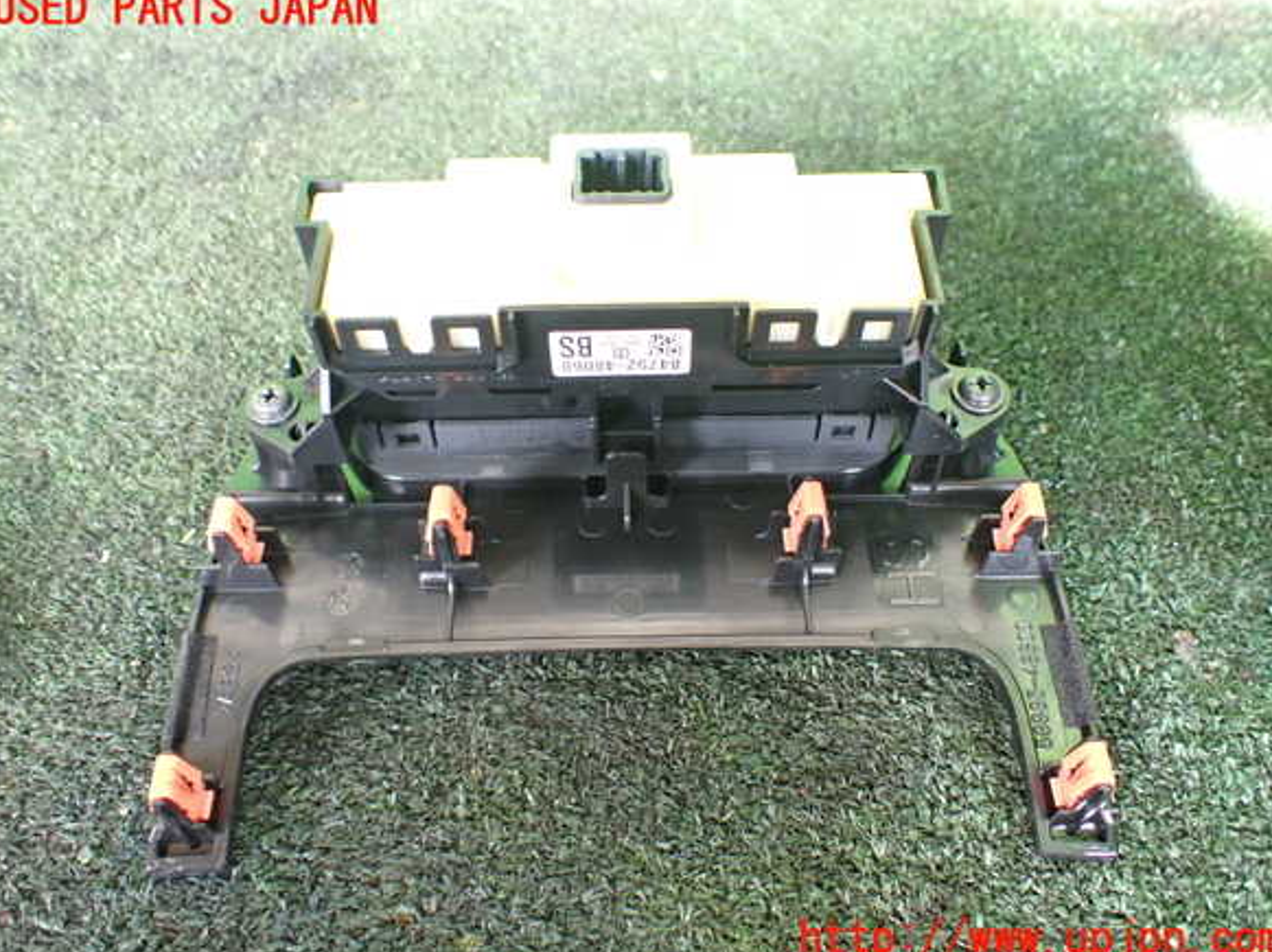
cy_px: 475
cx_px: 637
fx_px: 1138
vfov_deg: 45.4
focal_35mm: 31
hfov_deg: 58.4
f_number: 2.3
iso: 640
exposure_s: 1/125
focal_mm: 5.4
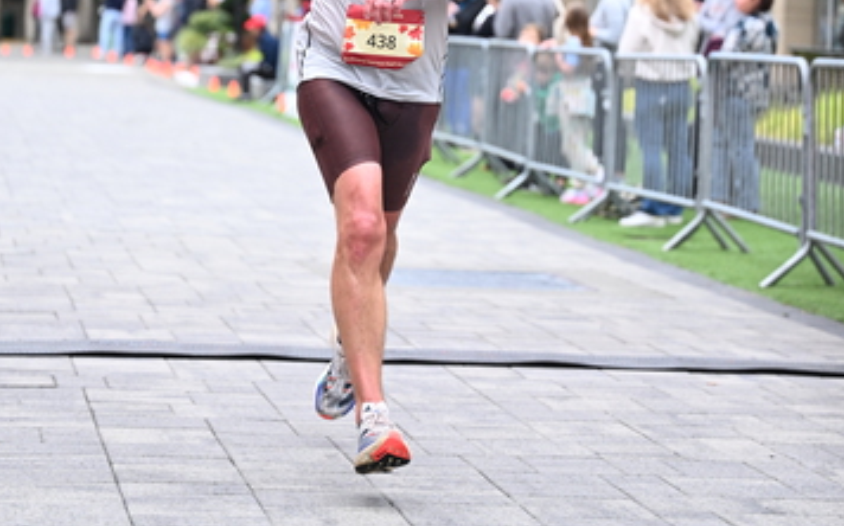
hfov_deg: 16.6
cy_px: 17
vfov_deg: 10.3
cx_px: 430
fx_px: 2896
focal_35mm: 126
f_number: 2.8
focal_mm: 80
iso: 1250
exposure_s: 1/1600
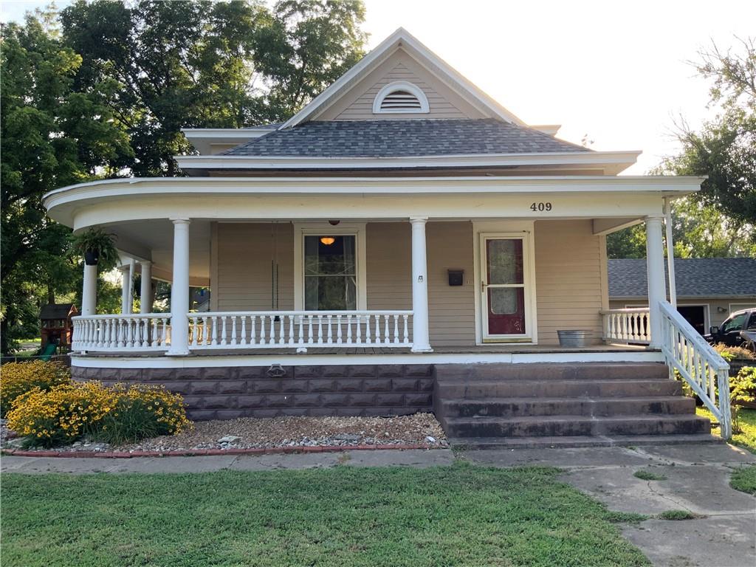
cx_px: 378
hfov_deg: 61.7
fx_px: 633
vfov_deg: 48.2
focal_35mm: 29
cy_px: 284
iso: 16
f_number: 1.8
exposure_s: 1/224
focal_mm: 3
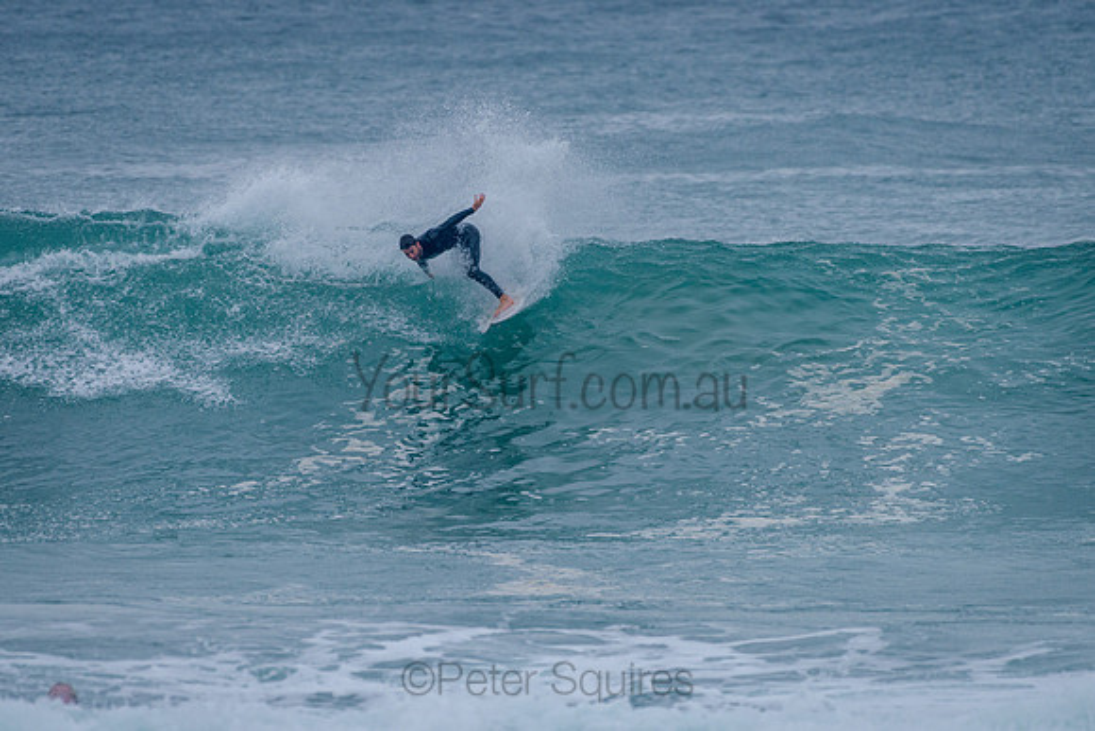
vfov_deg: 2.2
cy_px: 366
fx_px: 18634
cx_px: 548
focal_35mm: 613
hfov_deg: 3.4
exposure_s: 1/2000
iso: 500
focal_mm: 500
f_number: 5.6
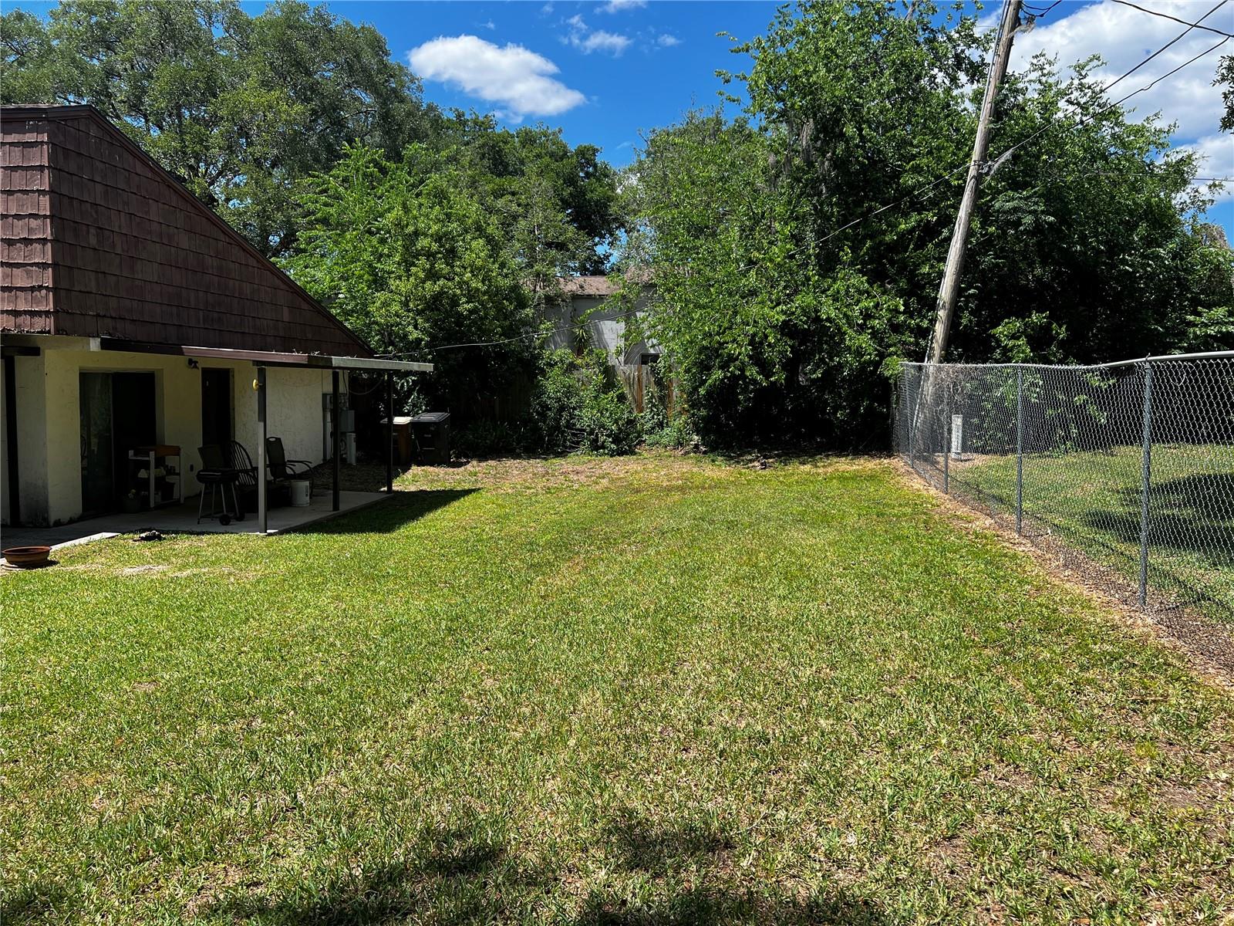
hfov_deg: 67.3
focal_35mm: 26
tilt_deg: -5.5
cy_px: 463
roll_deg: -1.6
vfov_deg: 53.1
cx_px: 617
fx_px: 927
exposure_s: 1/2353
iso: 50
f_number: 1.5
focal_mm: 5.7
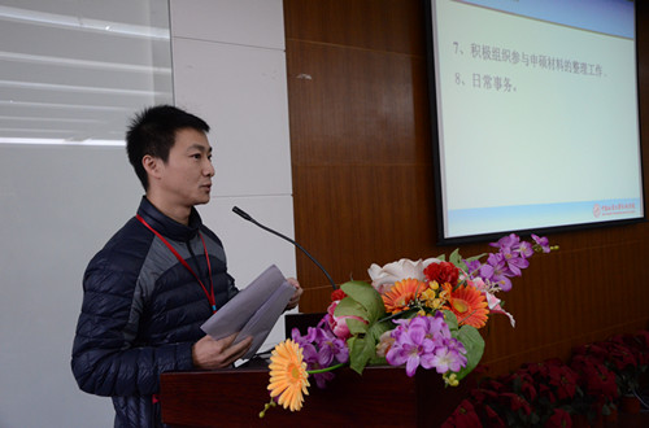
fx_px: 647
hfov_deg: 53.3
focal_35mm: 36
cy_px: 214
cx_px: 324
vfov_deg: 36.6
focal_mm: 24
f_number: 5.6
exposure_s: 1/125
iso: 2000
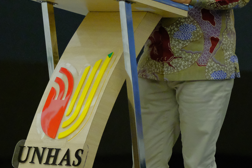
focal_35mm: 356
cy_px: -35
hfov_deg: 5.8
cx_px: 140
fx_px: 2491
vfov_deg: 3.9
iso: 6400
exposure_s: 1/250
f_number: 2
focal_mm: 90
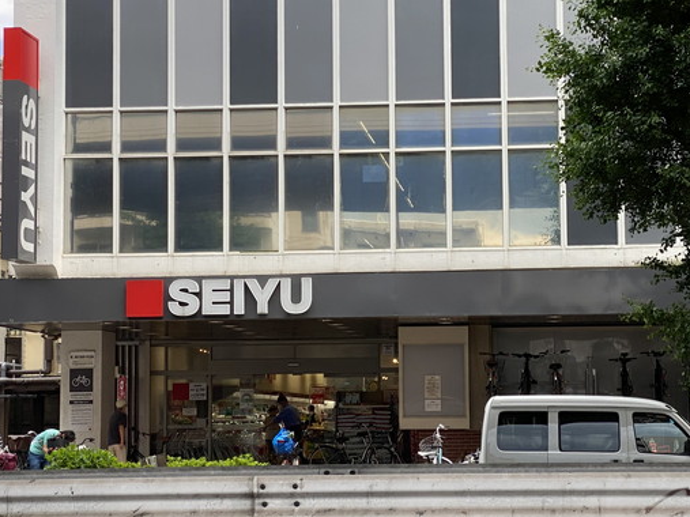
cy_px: 244
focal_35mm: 82
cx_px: 410
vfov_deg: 18.0
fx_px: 1634
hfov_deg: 23.8
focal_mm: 6
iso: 20
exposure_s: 1/262
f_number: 2
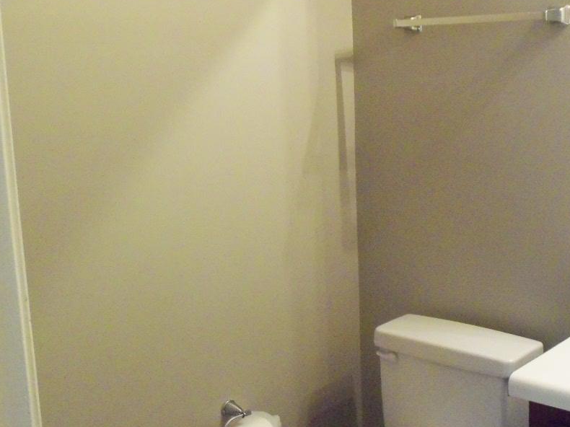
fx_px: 774
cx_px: 416
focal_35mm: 47
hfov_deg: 39.5
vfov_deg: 30.9
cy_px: 209
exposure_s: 1/20
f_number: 3.4
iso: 400
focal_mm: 5.2
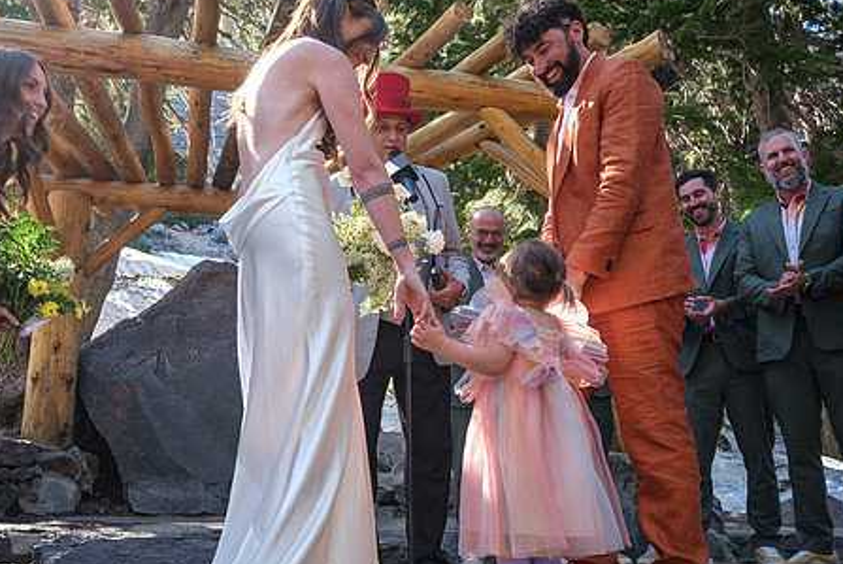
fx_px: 820
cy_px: 305
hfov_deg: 54.3
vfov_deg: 37.9
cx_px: 387
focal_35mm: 35
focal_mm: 18
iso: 250
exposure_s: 1/220
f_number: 3.6
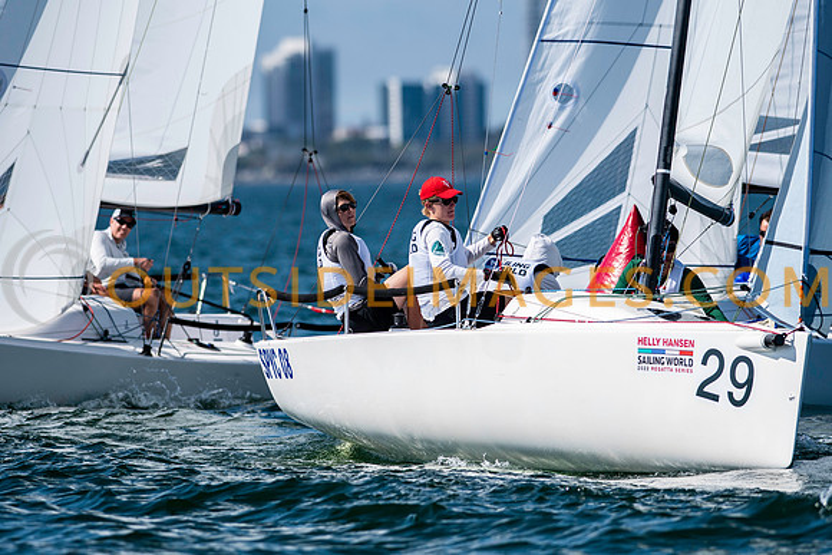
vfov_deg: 3.1
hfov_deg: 4.6
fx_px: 10402
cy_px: 278
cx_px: 416
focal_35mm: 450
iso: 200
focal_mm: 300
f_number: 5
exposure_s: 1/4000
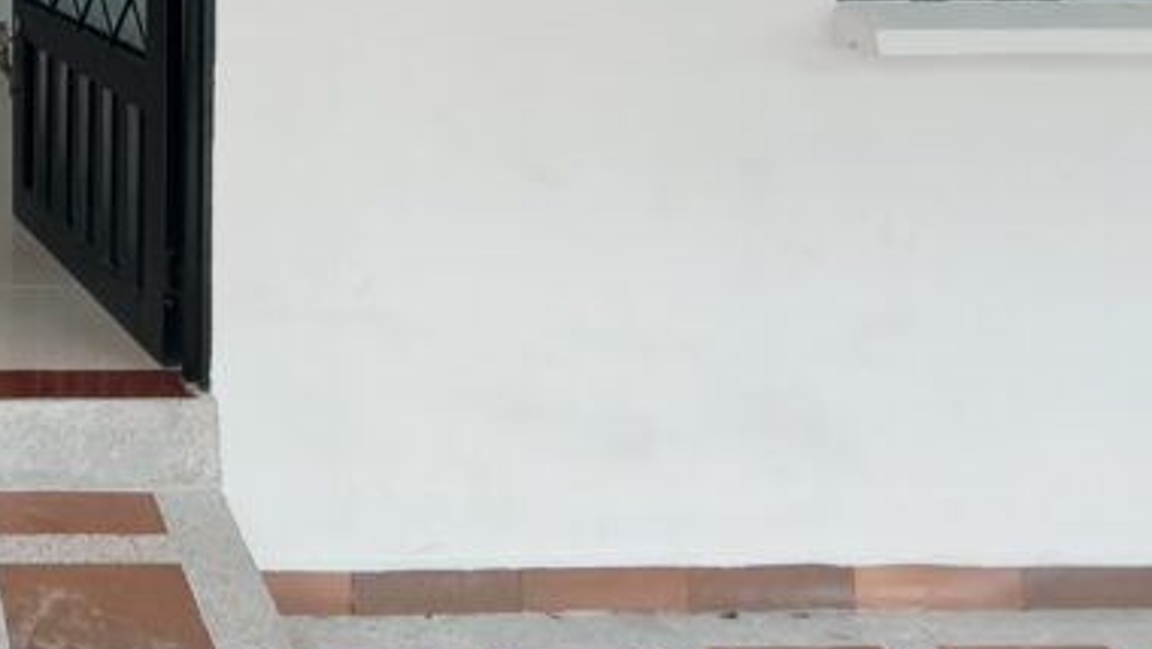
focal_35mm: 44
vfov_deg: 23.5
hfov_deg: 38.5
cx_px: -109
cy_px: -230
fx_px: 1344
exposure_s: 1/233
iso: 50
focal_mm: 1.67
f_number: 2.2
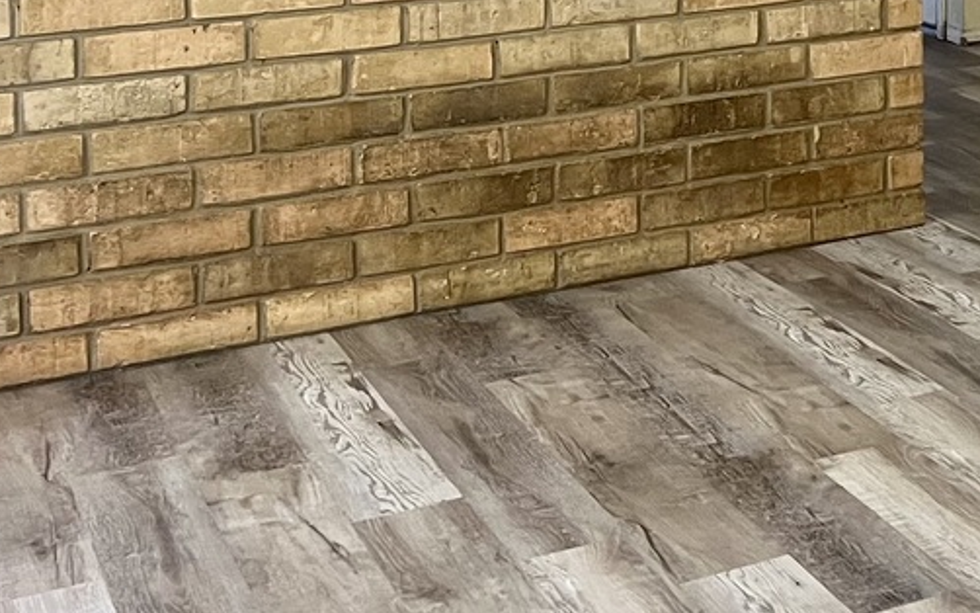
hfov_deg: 23.9
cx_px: 1158
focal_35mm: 79
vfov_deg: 15.3
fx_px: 2110
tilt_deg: -2.9
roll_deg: +0.1
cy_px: -297
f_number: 1.5
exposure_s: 1/60
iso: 250
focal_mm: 5.7
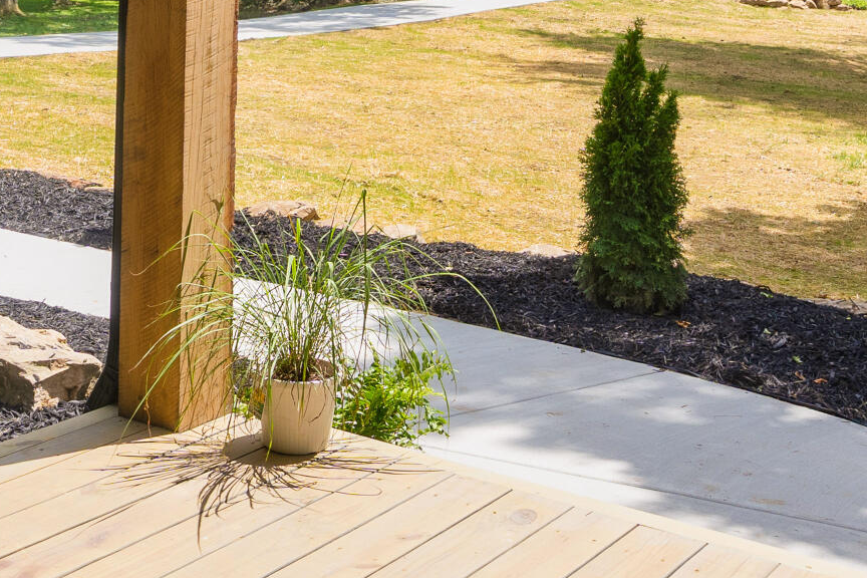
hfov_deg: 33.8
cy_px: -79
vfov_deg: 21.6
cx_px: 326
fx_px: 1421
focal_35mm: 59
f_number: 7.1
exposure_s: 1/100
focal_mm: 17
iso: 320
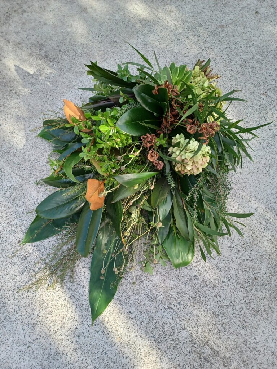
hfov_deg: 54.9
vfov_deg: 69.4
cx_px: 138
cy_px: 184
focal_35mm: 25
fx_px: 267
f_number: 1.8
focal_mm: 4.6
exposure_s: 1/100
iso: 40
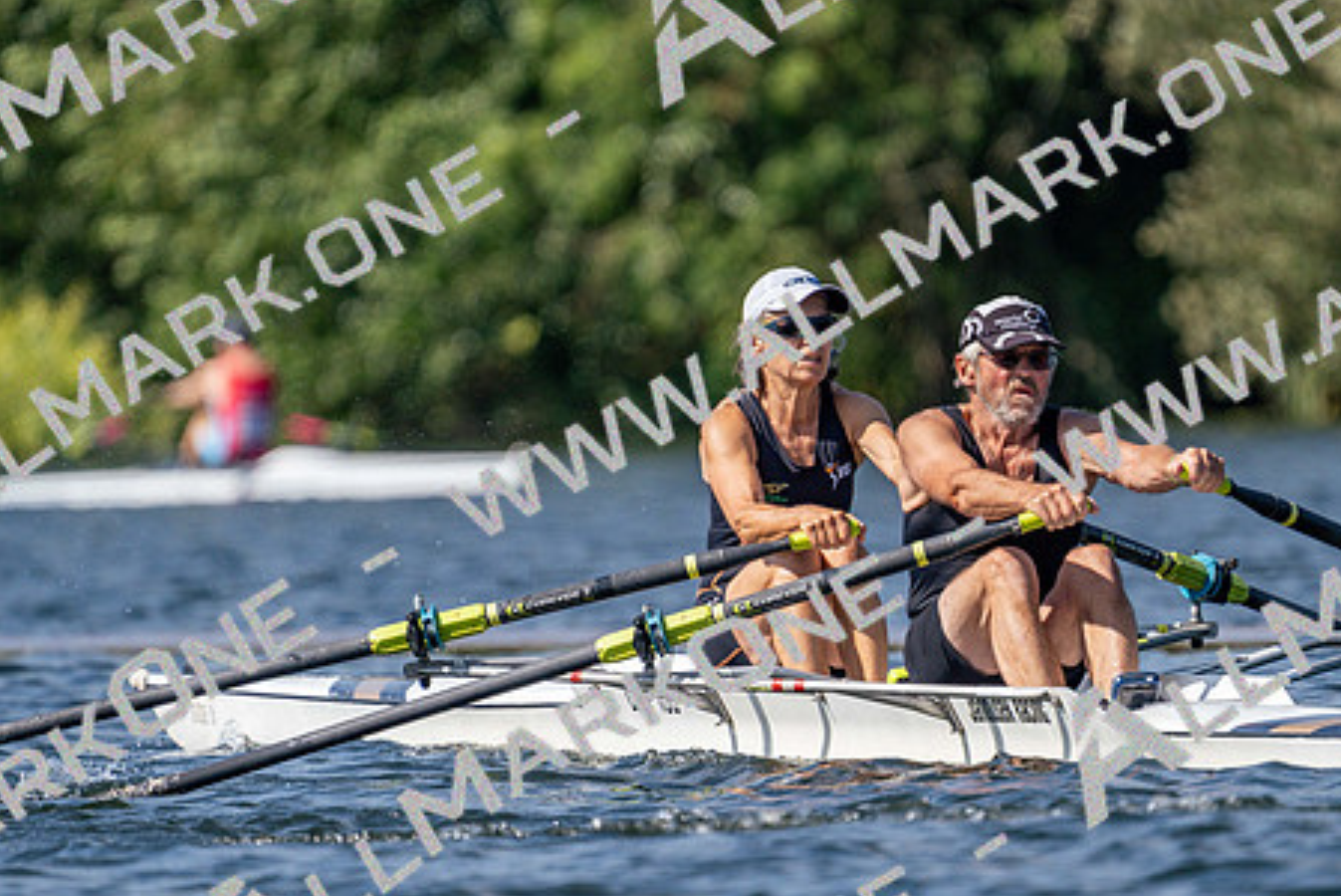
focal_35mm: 775
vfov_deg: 1.8
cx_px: 815
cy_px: 545
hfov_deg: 2.7
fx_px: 28886
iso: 320
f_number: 6.3
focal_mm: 600
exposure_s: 1/2000
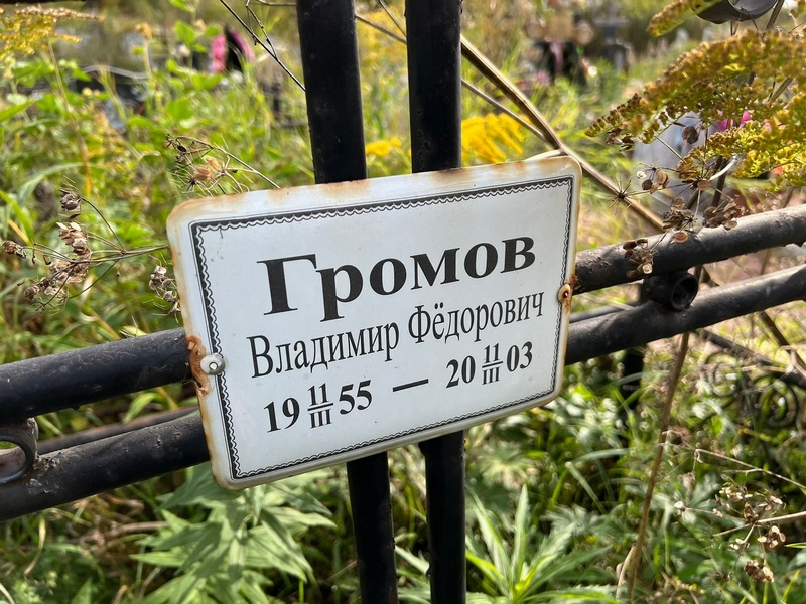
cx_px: 403
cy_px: 302
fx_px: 605
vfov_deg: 53.1
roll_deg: +0.8
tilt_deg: -25.0
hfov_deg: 67.3
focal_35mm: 26
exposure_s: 1/1252
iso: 50
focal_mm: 5.7
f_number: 1.5
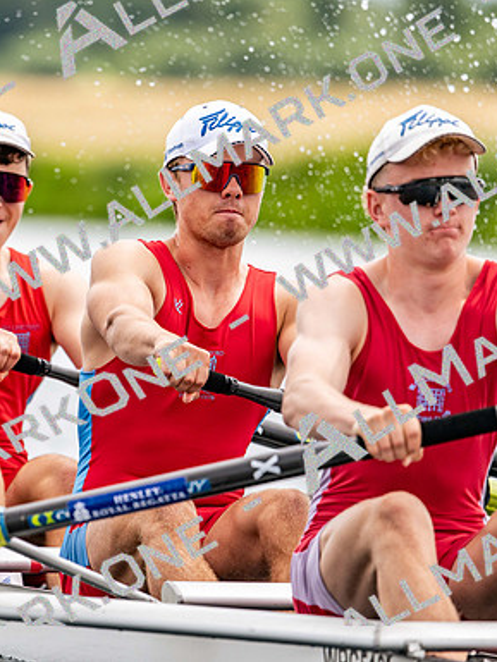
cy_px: 331
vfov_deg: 3.4
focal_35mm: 580
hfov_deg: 2.6
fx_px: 11097
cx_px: 151
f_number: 4.5
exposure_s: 1/2500
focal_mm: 400
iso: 360
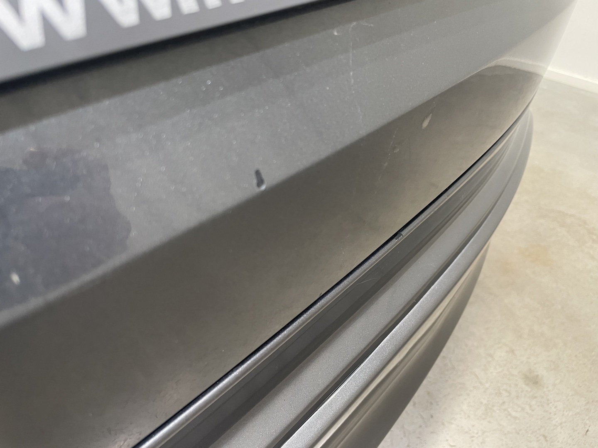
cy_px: 224
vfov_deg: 53.1
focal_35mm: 26
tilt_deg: -38.1
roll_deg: -3.1
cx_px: 299
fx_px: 449
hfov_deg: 67.3
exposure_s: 1/50
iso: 125
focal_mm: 4.2
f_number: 1.6
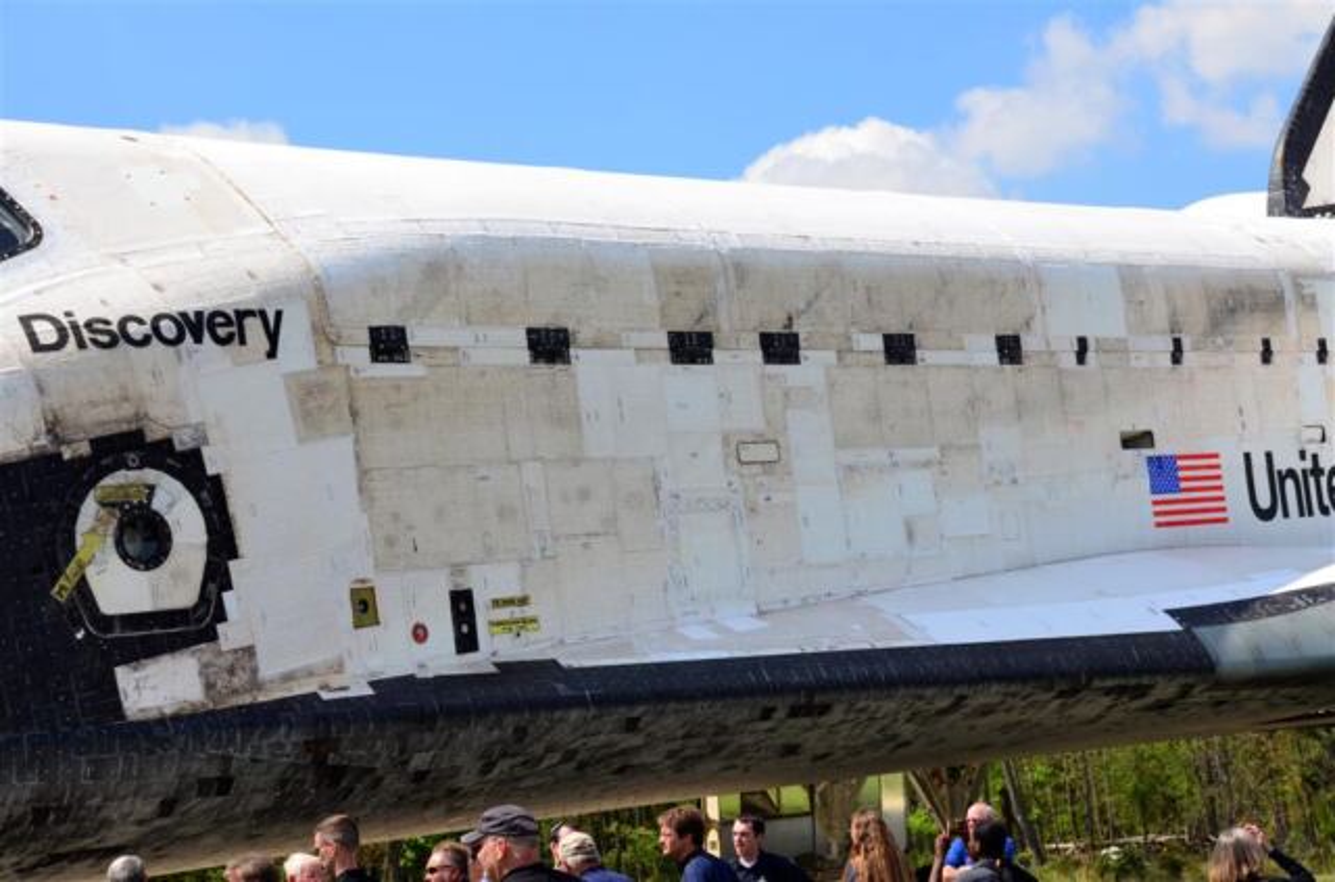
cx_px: 668
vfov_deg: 17.4
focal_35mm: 78
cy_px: 441
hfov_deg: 26.1
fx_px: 2885
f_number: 10
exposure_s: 1/400
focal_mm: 52
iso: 200
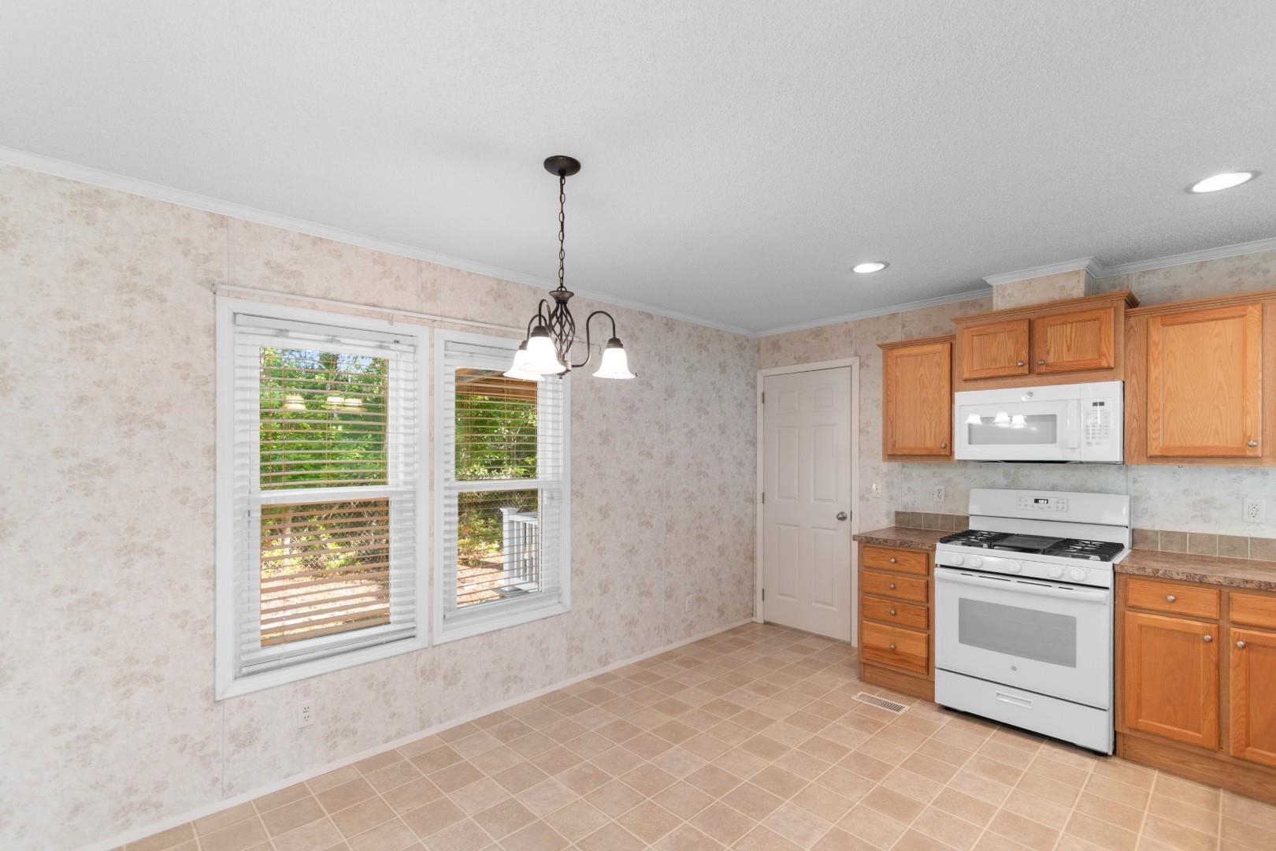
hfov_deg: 100.4
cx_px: 638
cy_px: 426
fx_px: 532
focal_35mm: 15
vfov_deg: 77.3
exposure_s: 1/3
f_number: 4.5
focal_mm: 10
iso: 100
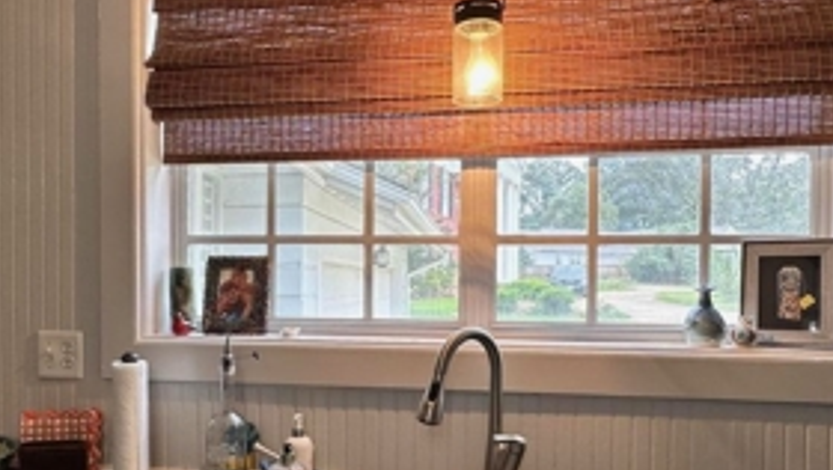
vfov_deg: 39.9
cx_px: 388
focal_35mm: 29
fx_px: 641
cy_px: 303
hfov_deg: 66.0
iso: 50
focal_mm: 2.22
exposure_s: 1/120
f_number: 2.2
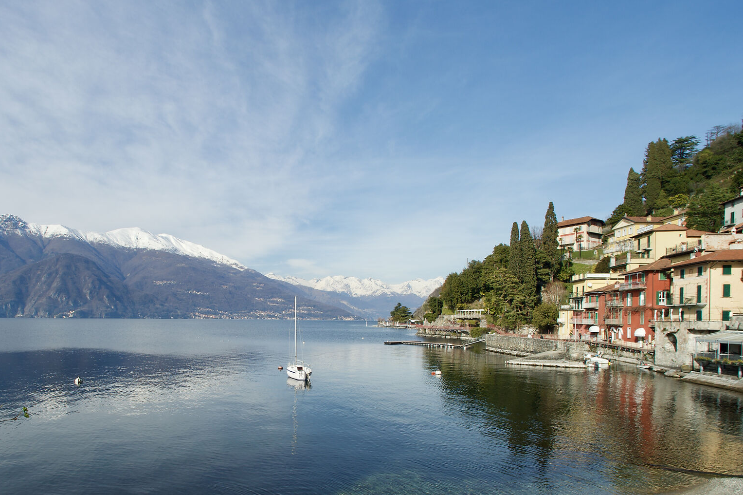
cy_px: 330
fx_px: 454
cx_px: 290
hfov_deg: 77.5
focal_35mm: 22
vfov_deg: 55.9
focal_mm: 14
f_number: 11
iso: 200
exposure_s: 1/320
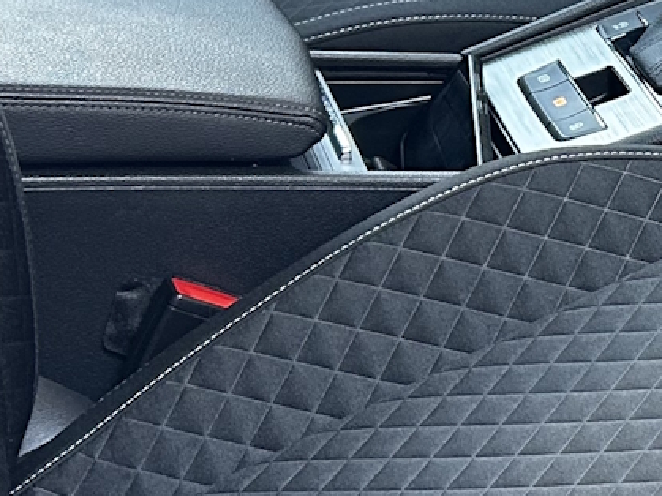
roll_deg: +0.6
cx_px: 787
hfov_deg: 15.2
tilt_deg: -22.3
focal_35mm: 125
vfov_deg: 11.7
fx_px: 2390
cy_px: 3
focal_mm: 5.7
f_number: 1.5
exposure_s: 1/121
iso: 125
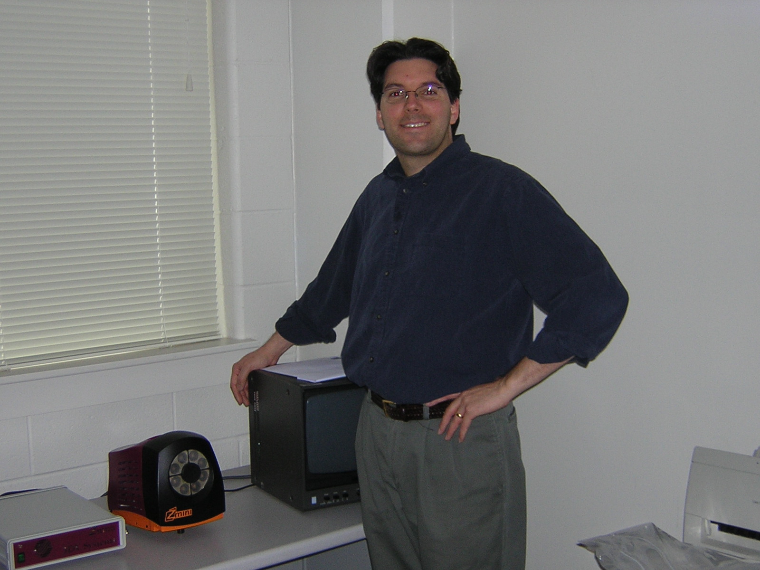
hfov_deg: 35.5
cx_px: 380
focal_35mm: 54
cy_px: 285
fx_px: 1186
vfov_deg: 27.0
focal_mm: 7.1
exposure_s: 1/60.1
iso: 182
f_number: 3.2
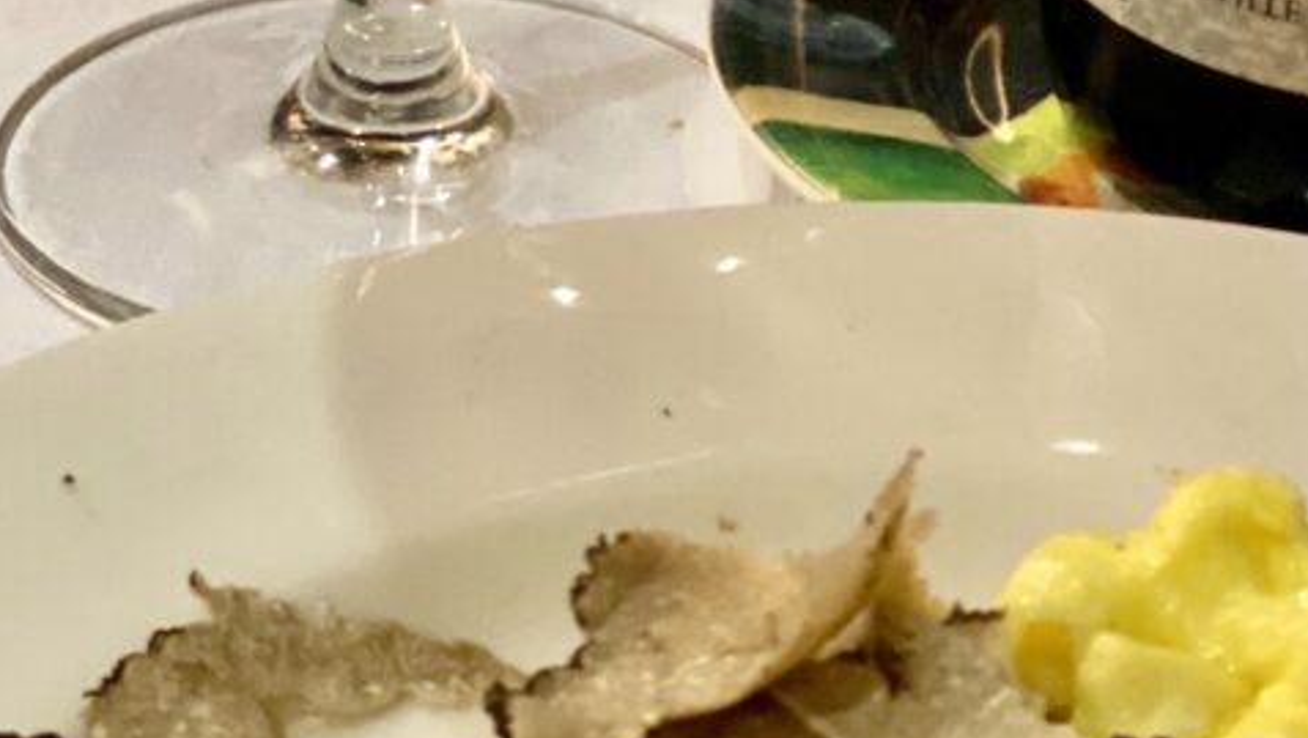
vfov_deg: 7.5
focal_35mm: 162
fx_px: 5622
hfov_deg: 13.3
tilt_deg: -25.2
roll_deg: -1.1
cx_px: 825
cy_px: -37
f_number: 2
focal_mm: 6
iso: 400
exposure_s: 1/40
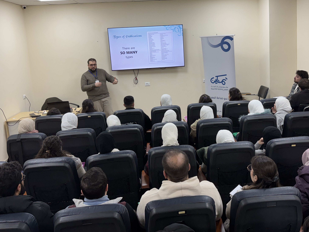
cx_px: 178
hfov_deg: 55.1
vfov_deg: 42.5
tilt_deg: -6.7
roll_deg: +3.4
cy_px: 82
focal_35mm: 33
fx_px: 295
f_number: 1.78
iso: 100
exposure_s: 1/121
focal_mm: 6.76
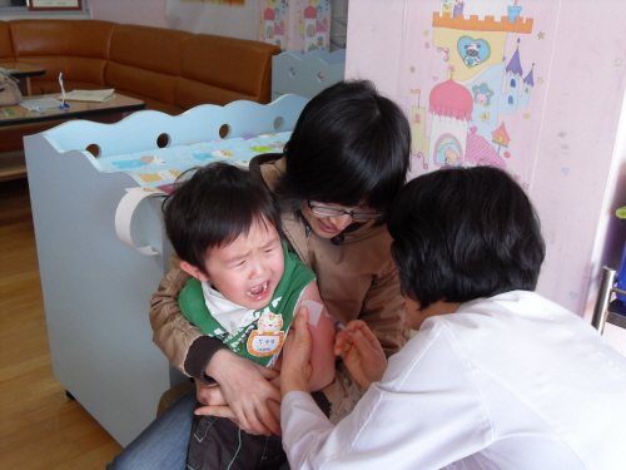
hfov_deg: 52.6
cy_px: 235
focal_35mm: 35
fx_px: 633
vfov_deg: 40.7
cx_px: 313
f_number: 3.2
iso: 160
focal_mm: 7.5
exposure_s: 1/45
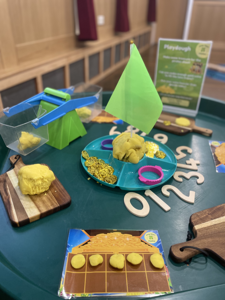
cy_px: 150
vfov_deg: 67.3
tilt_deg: -29.8
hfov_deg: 53.1
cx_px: 112
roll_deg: -1.9
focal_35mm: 26
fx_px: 225
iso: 160
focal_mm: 4.2
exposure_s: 1/50
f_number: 1.6
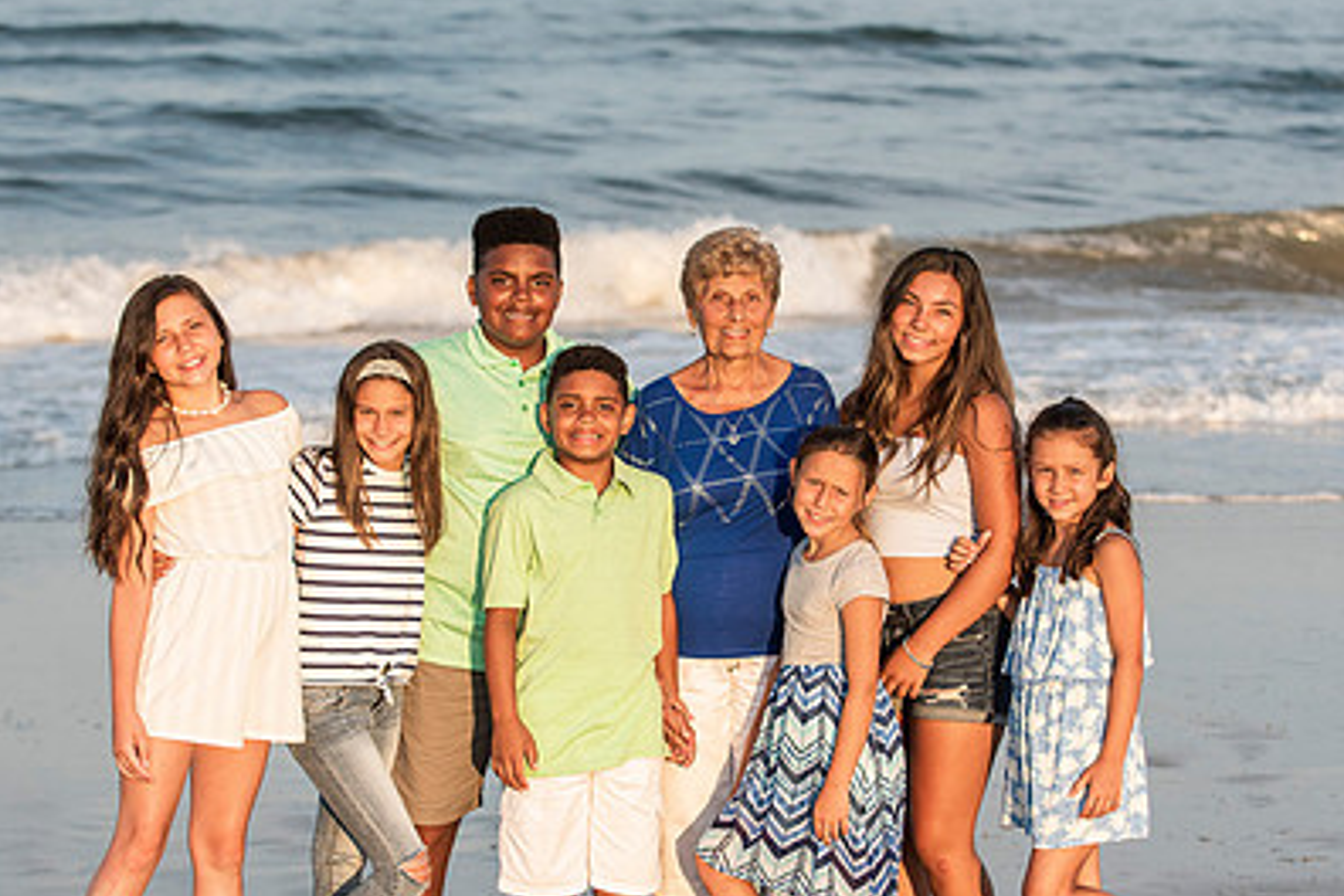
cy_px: 528
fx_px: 4480
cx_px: 703
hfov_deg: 17.1
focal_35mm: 120
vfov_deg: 11.4
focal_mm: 82
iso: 400
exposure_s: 1/3200
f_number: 3.5
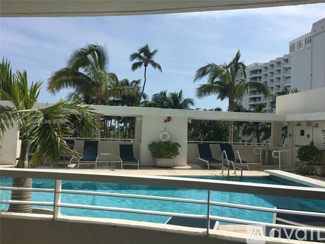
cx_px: 162
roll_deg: -3.0
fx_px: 272
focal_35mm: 29
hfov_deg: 61.7
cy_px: 122
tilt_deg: +2.8
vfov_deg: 48.2
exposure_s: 1/2747
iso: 25
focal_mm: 4.15
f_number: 2.2
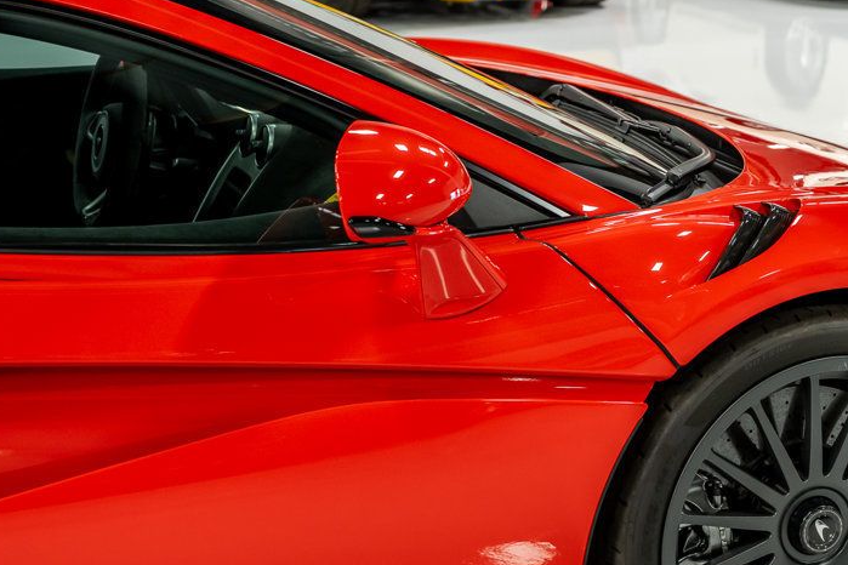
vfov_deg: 16.6
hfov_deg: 24.6
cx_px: 586
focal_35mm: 82
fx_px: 1931
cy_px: 407
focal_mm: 56
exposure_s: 1/60
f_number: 5
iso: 800
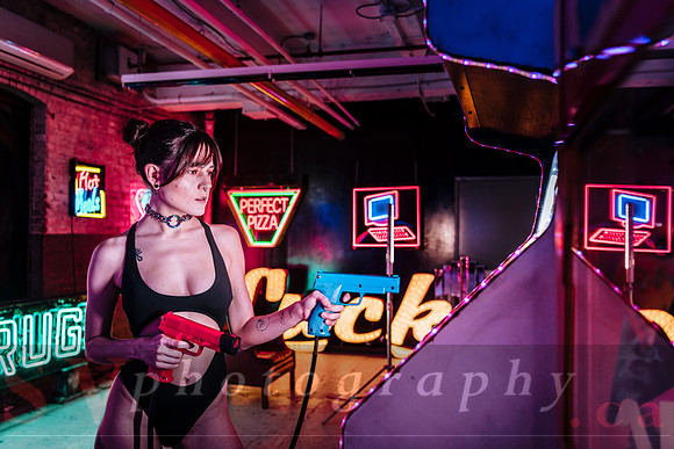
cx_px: 337
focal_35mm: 30
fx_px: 568
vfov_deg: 43.2
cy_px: 224
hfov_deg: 61.4
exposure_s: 1/60
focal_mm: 30
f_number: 2.8
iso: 200
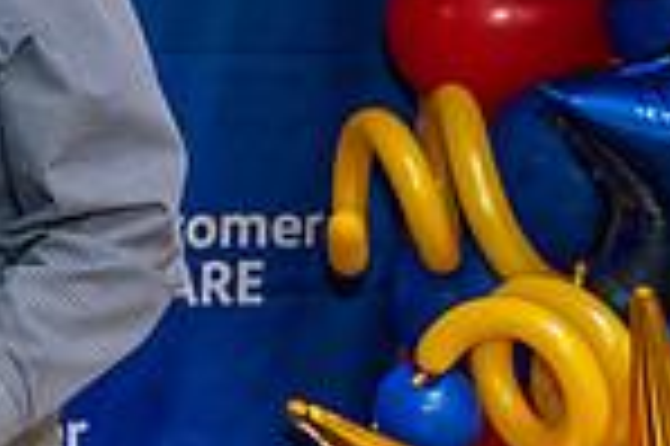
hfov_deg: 12.9
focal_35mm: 144
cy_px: 61
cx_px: -549
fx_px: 2677
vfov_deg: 9.5
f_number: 4
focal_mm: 37
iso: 1250
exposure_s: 1/160
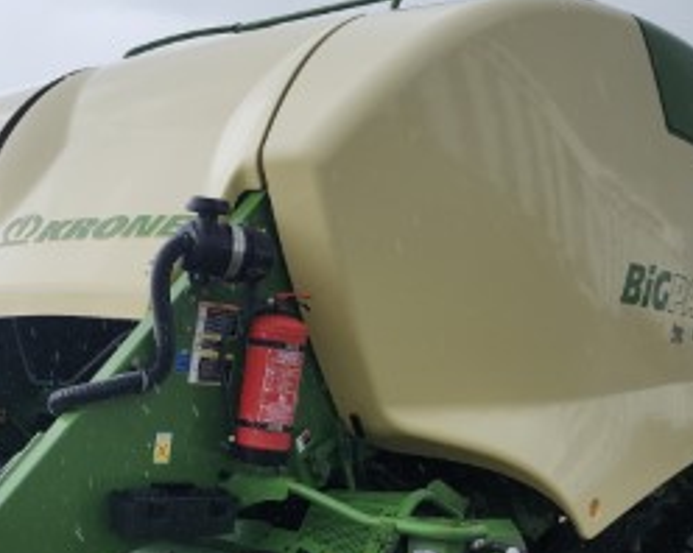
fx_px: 1189
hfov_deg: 31.6
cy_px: 416
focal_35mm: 58
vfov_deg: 25.9
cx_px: 131
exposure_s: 1/449
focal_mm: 5.54
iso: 25
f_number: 1.8
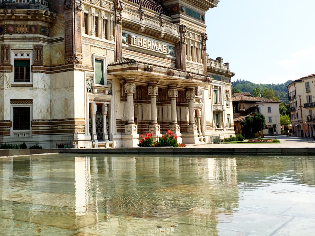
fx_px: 410
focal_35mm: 45
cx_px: 122
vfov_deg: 31.9
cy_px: 74
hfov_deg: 41.8
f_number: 2.2
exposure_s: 1/2262
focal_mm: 4.15
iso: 25
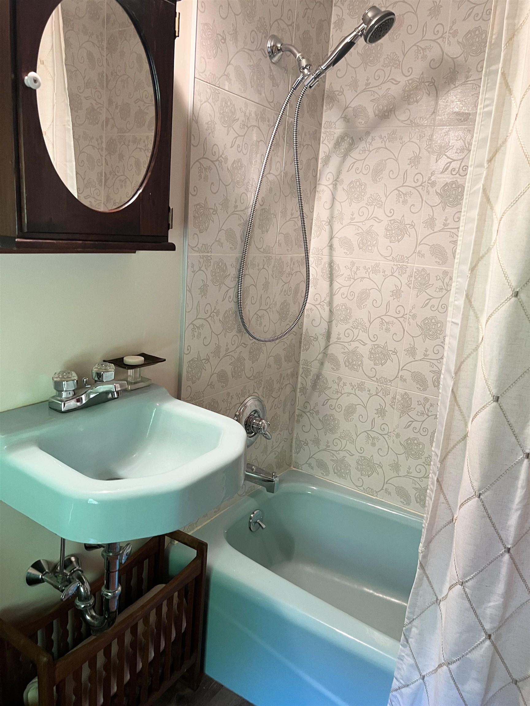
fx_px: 531
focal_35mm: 26
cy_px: 353
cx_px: 265
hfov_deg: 53.1
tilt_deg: -11.4
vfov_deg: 67.3
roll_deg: -3.3
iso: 250
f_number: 1.5
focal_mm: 5.7
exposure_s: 1/60
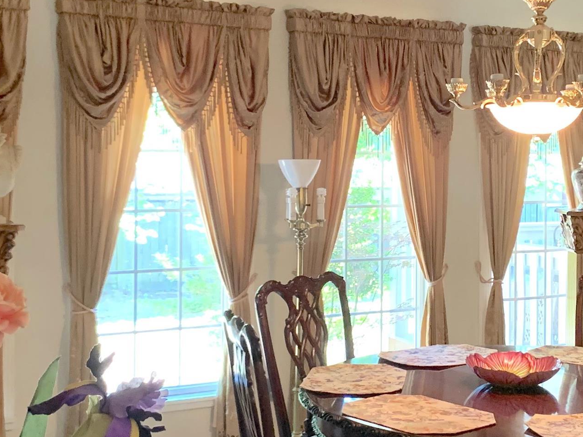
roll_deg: -1.5
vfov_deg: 23.3
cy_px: 178
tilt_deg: -0.5
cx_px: 414
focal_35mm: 63
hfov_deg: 30.4
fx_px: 1061
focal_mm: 4.25
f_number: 1.8
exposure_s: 1/40
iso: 320
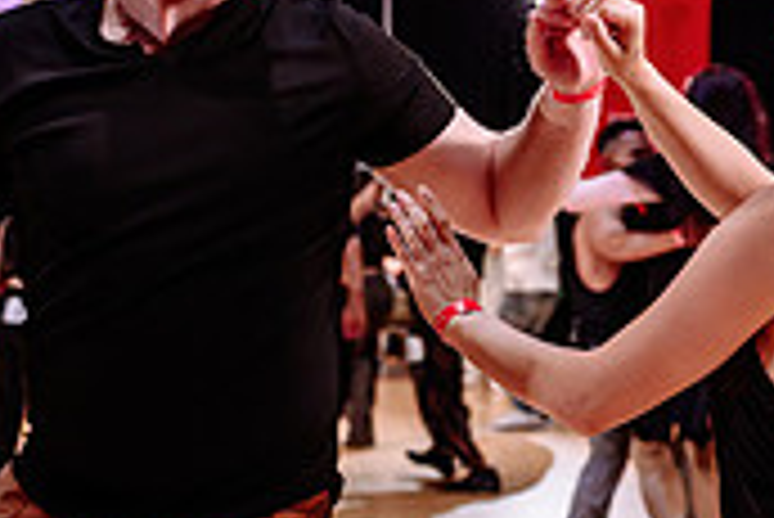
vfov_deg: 12.7
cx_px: 346
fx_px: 2324
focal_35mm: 108
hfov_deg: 18.9
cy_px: 395
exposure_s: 1/250
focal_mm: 28
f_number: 2
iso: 1250
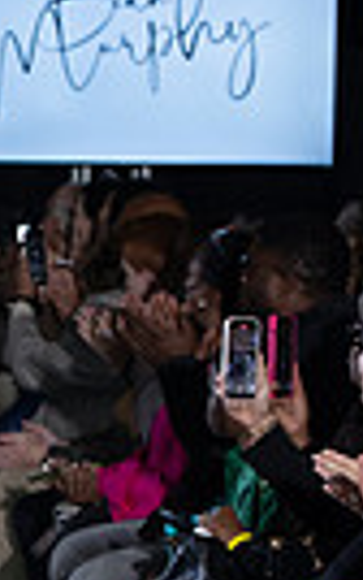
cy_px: 612
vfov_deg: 6.3
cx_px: -592
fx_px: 5212
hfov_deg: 3.9
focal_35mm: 330
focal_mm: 75
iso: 1000
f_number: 6.3
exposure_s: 1/160
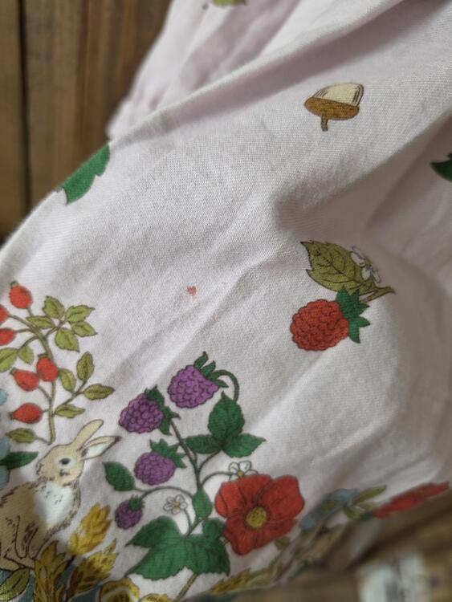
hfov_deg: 58.9
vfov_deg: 73.9
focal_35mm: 23
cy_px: 301
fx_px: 400
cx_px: 226
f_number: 1.4
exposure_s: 1/120
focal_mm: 6.5
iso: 250
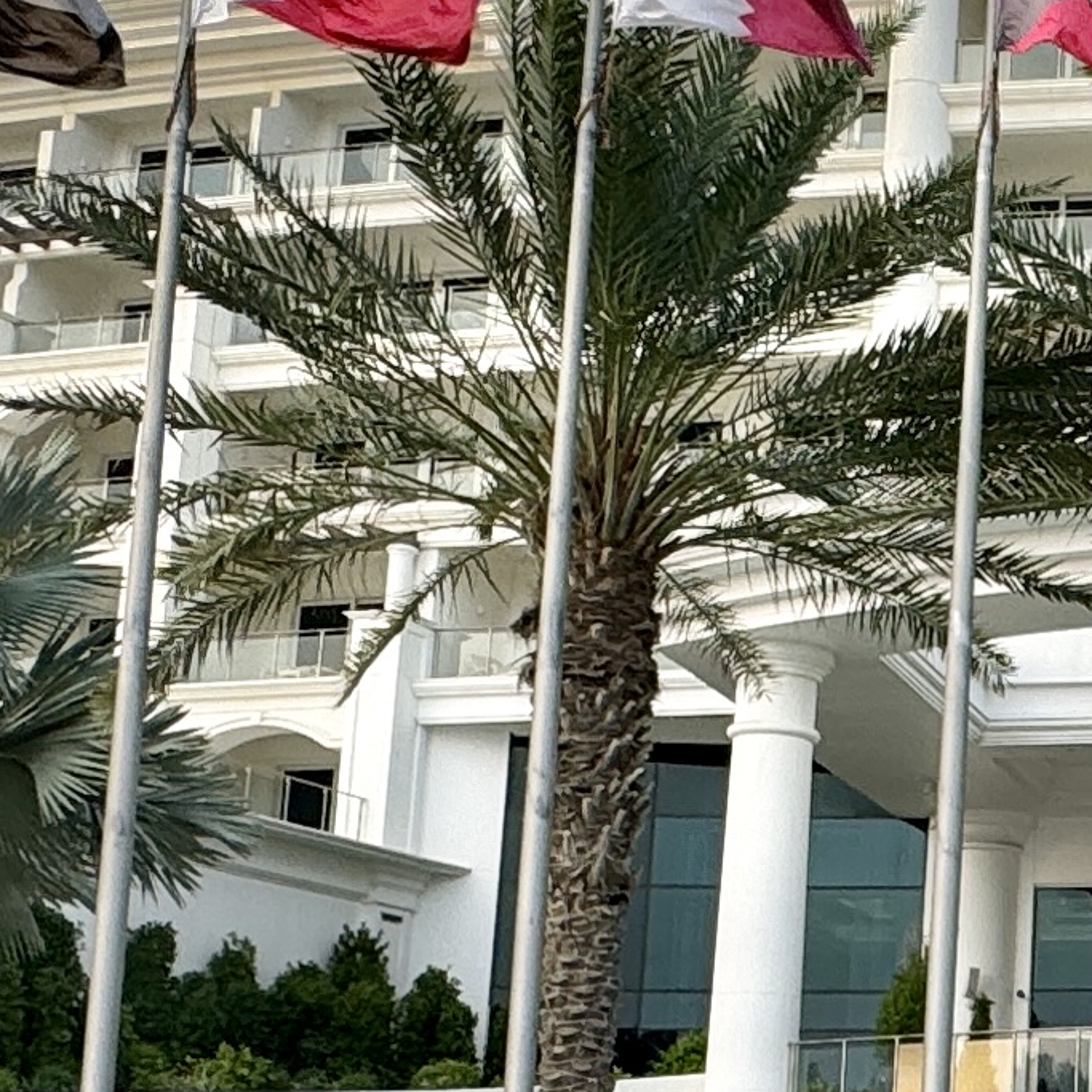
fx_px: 2605
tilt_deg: +10.6
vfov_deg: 23.4
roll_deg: -0.2
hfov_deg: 20.3
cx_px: 1644
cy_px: 841
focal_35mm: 73
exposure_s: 1/175
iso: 40
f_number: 2.2
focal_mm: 2.22
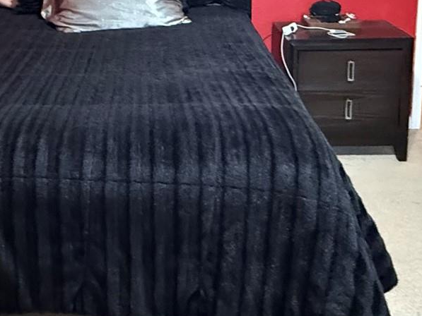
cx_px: 135
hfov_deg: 39.1
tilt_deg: -6.1
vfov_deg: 28.3
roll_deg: -1.7
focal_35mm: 48
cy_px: -4
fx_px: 585
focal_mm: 2.22
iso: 1000
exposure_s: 1/40
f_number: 2.2
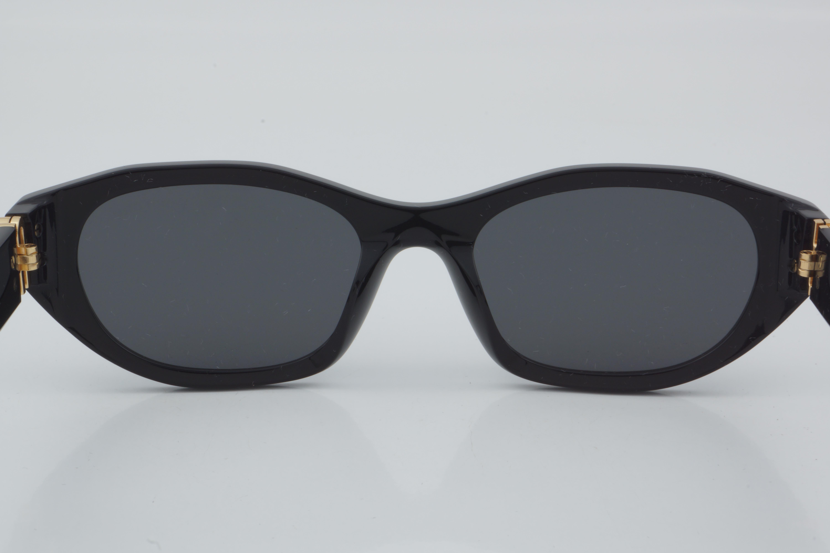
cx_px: 415
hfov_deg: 24.6
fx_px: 1902
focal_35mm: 82
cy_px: 276
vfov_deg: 16.6
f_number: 32
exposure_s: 1/4
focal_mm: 55
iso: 100
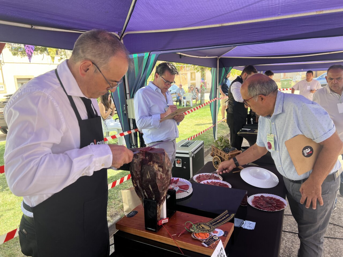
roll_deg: +4.9
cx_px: 172
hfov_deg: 67.3
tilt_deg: -10.6
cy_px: 128
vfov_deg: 53.1
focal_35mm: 26
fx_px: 258
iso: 50
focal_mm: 5.7
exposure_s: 1/323
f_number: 1.5
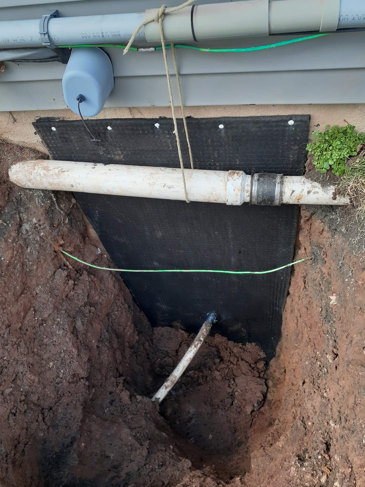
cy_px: 244
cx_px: 182
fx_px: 380
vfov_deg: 65.3
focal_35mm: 27
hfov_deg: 51.4
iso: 50
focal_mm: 3.6
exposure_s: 1/120
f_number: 1.9
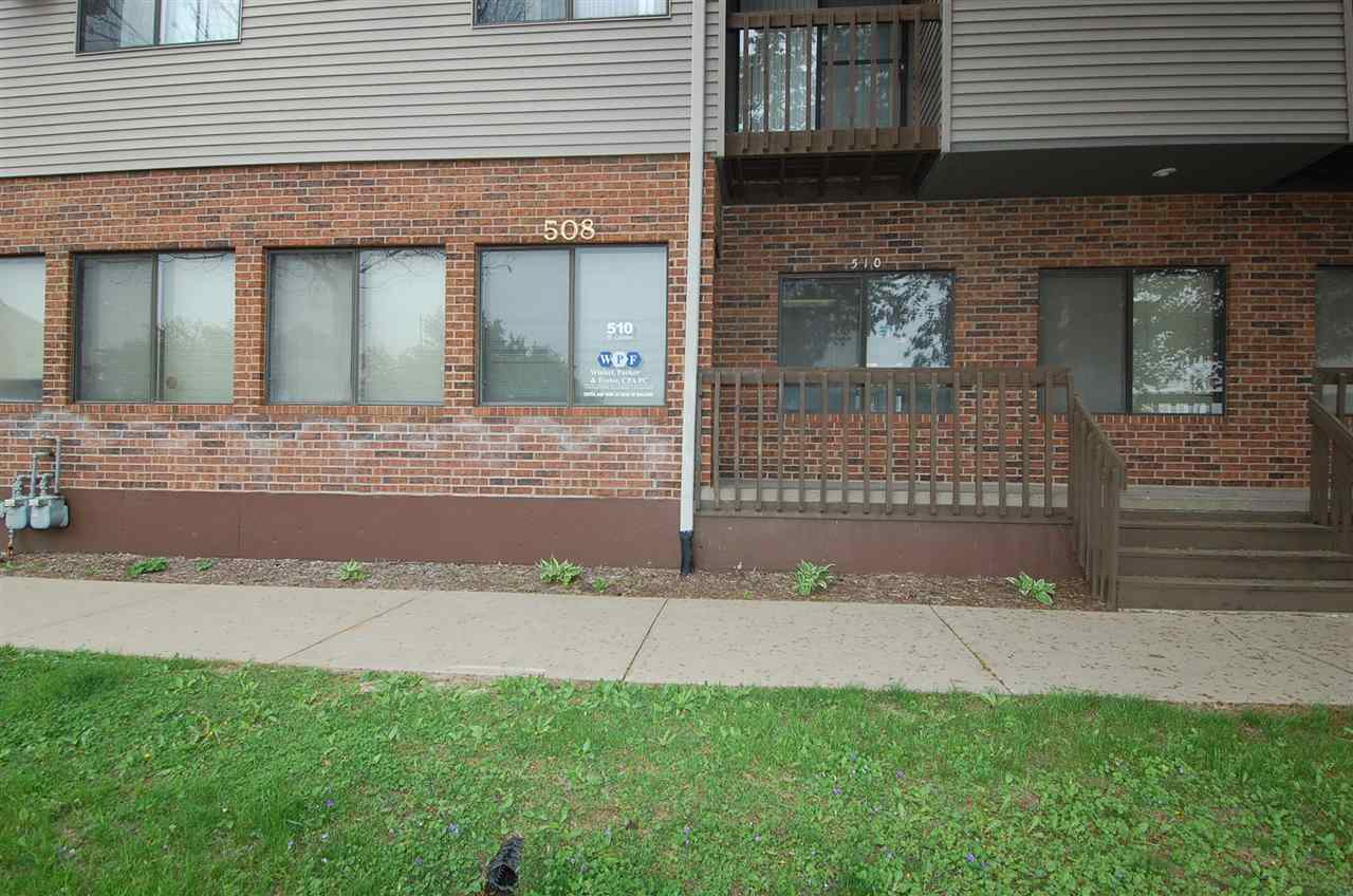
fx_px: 1350
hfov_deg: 53.2
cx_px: 676
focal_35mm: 36
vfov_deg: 36.7
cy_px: 448
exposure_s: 1/160
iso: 400
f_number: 7.1
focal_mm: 24
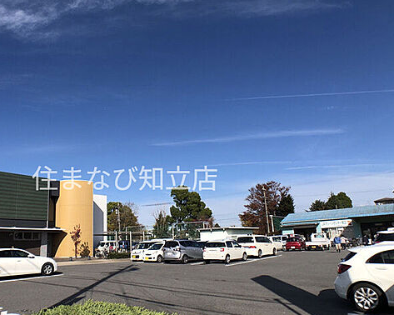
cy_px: 178
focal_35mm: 37
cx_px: 128
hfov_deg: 48.2
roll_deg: +0.5
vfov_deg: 40.0
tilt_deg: +13.7
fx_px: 431
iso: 20
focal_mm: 3.99
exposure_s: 1/2288
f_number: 1.8
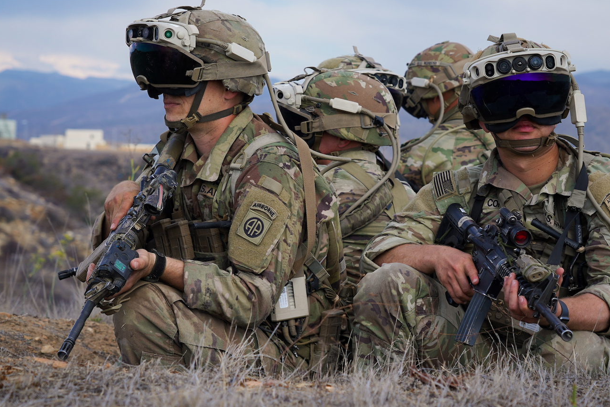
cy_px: 179
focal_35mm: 100
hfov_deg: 20.4
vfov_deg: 13.7
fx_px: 1695
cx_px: 313
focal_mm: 67
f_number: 5.6
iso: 100
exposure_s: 1/400
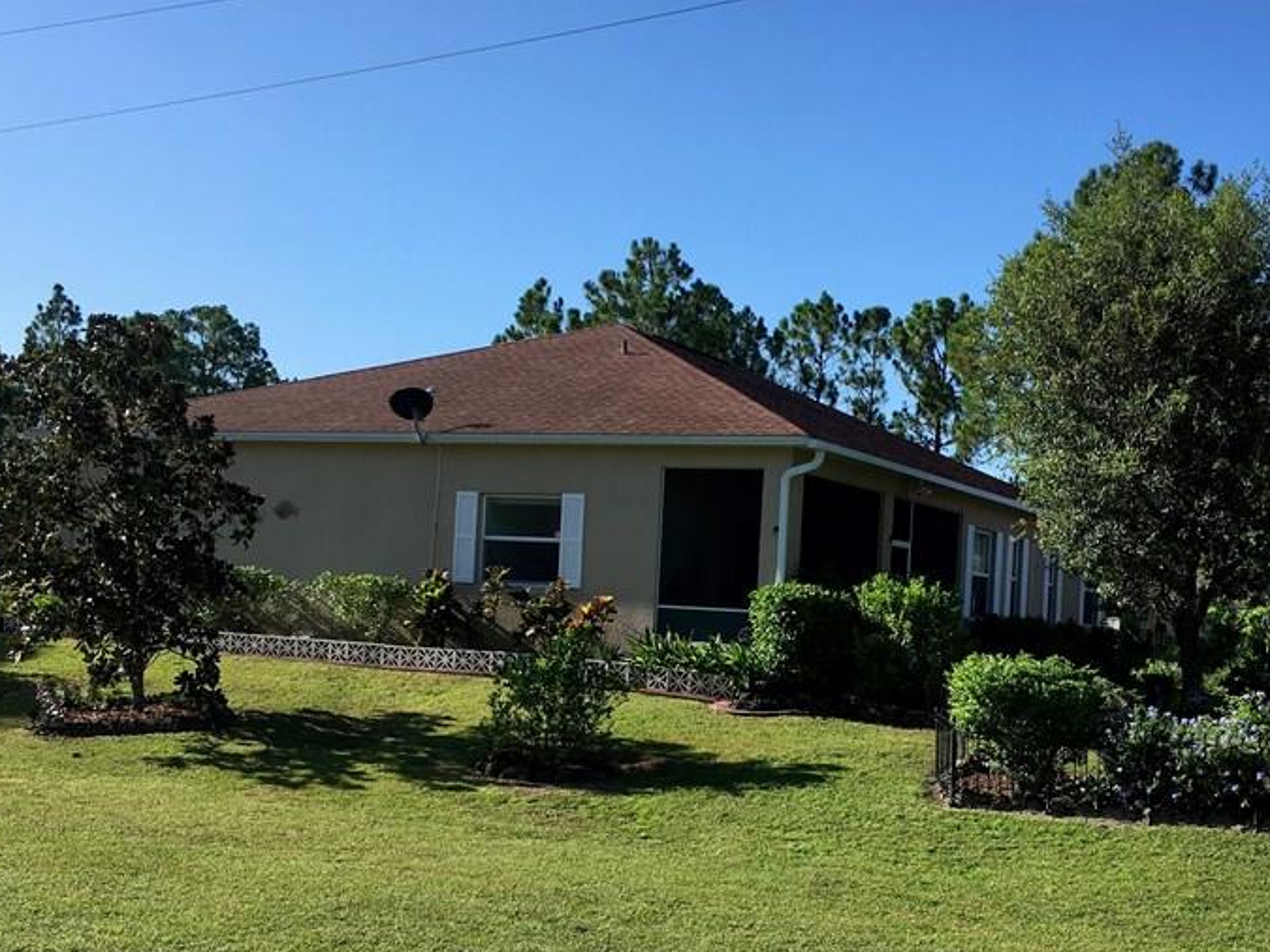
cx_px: 786
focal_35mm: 44
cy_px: 598
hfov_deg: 42.7
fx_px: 1614
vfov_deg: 32.7
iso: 25
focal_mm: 4.15
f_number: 2.2
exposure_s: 1/1304
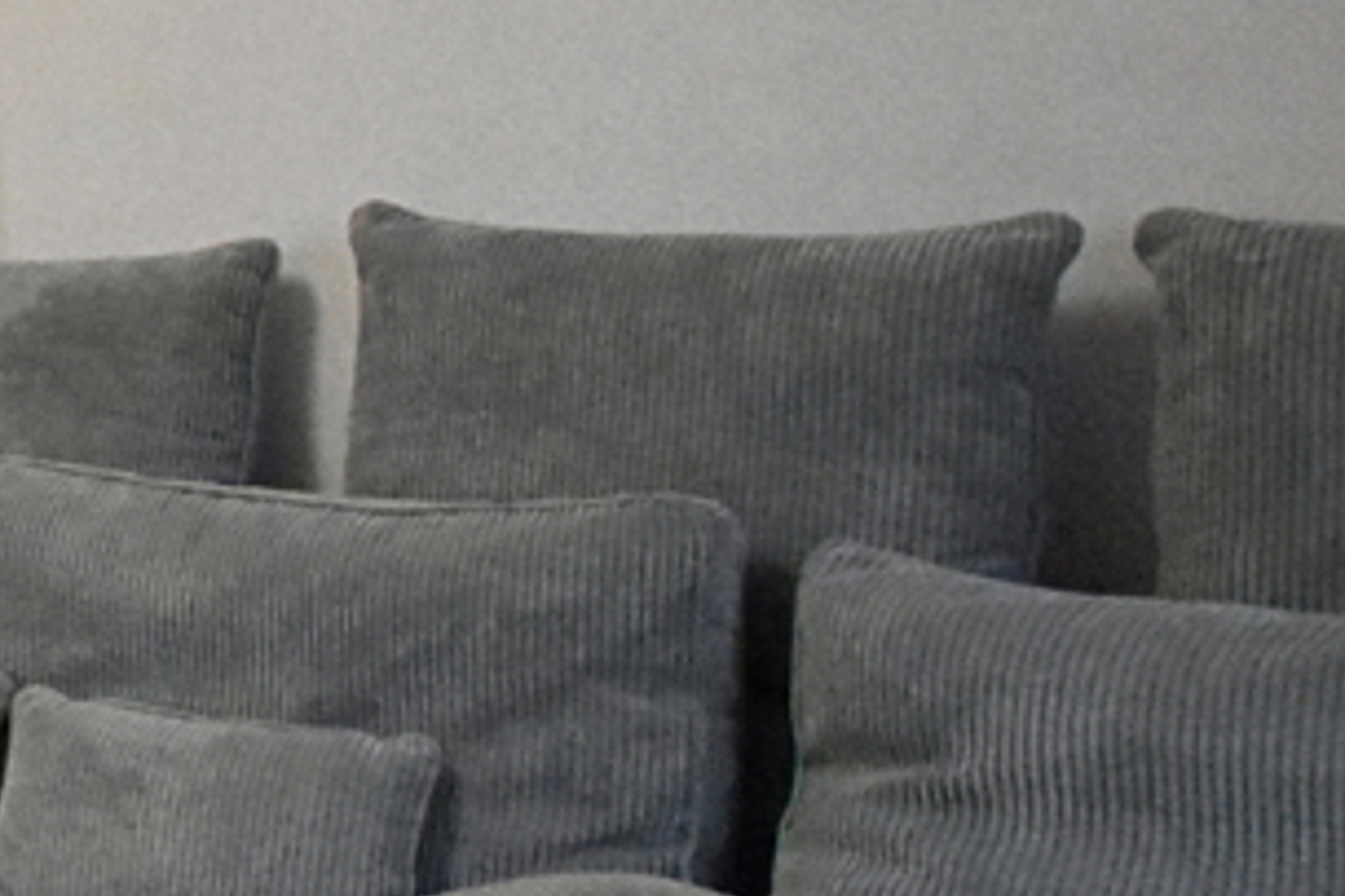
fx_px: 2203
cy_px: 132
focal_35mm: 59
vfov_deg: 22.5
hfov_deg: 23.7
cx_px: -856
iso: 6400
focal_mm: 10
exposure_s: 1/400
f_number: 4.5
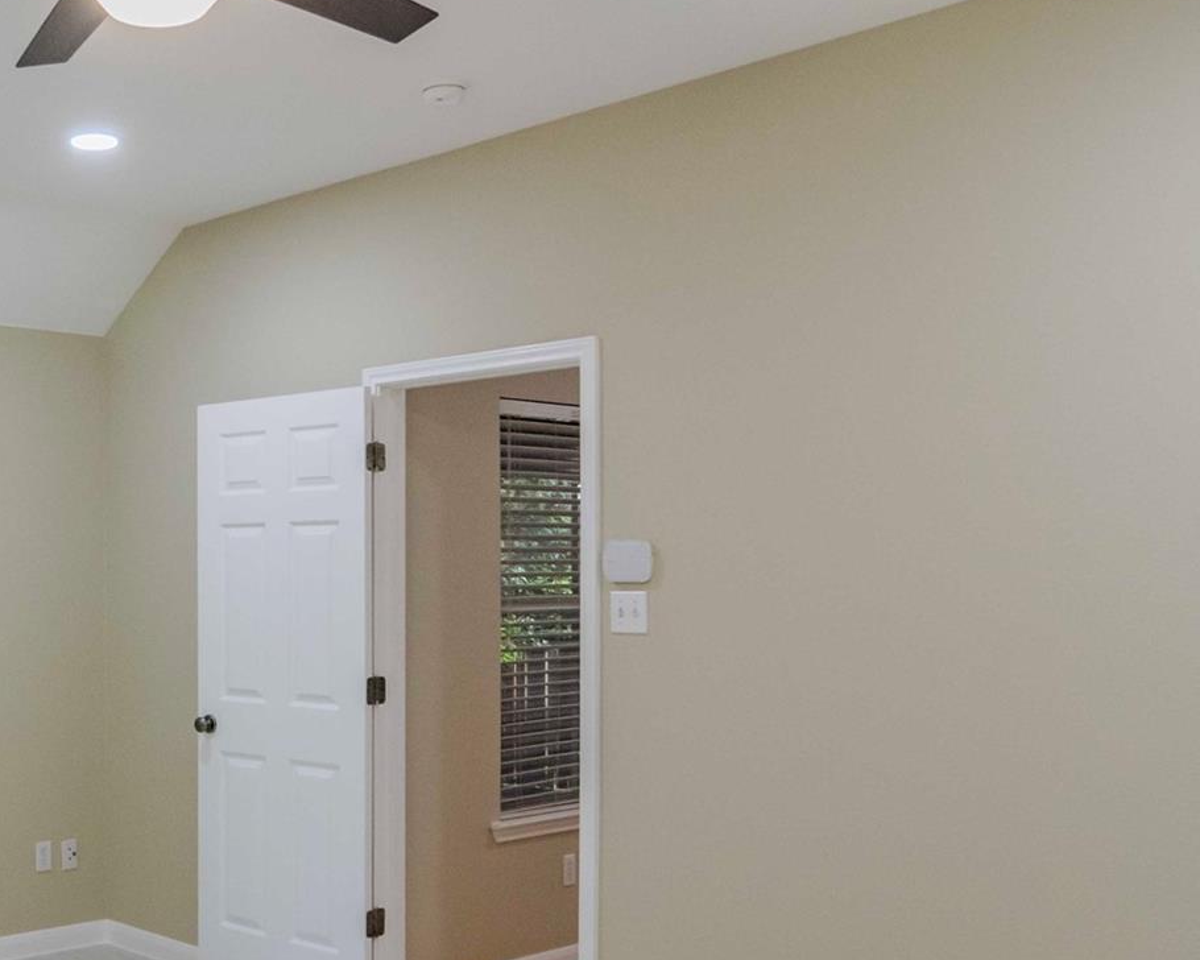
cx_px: 145
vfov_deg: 39.0
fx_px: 1350
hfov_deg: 44.1
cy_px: 564
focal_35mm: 38
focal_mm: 12
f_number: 4
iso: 800
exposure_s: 1/250
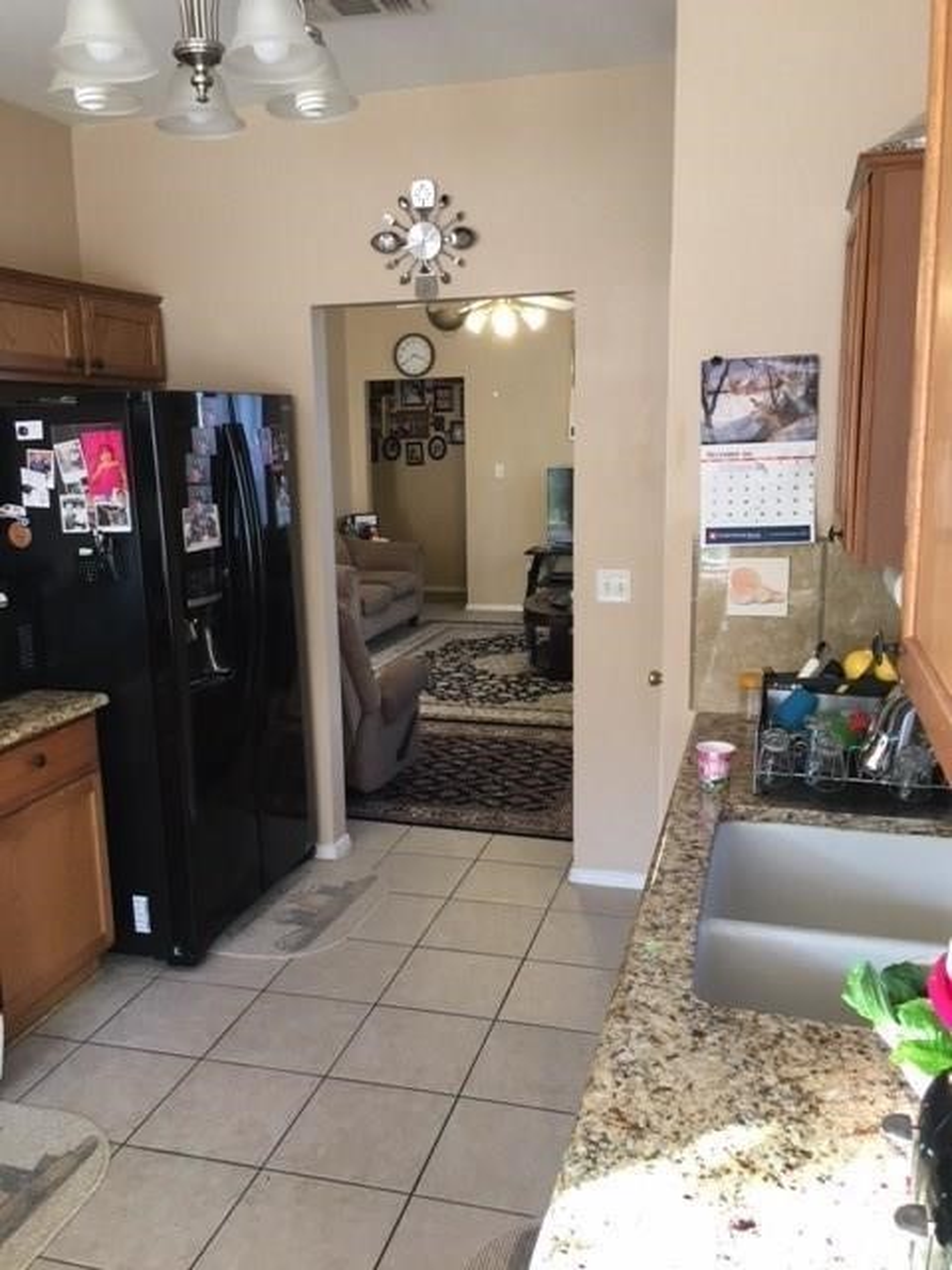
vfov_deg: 61.7
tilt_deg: -10.6
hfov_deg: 48.2
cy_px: 635
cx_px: 476
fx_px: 1063
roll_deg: +1.0
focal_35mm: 29
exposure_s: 1/30
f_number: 2.2
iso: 80
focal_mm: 4.15
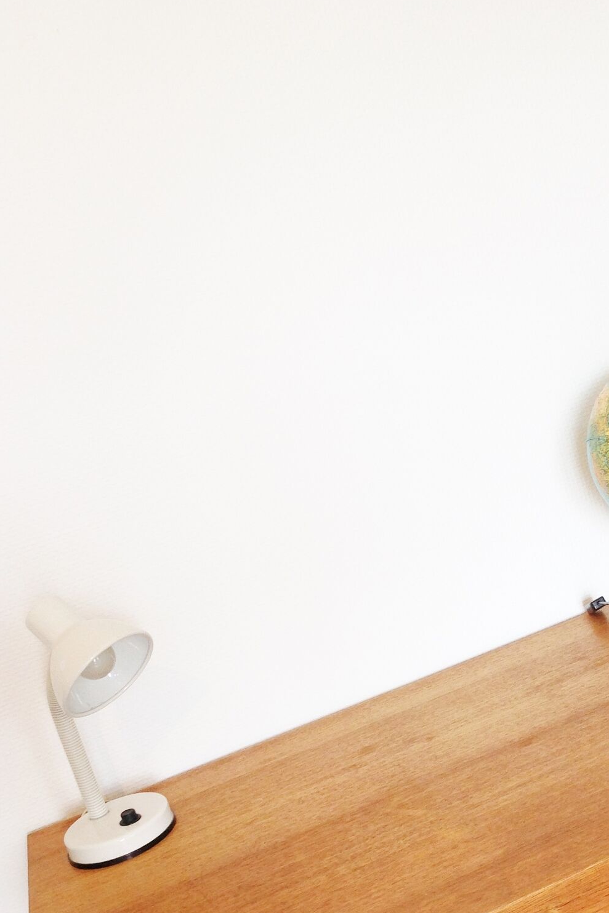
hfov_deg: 27.2
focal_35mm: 49
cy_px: 596
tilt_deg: -16.6
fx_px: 1244
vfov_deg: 39.9
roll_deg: +17.4
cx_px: 449
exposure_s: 1/40
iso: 64
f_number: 2.4
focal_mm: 4.28
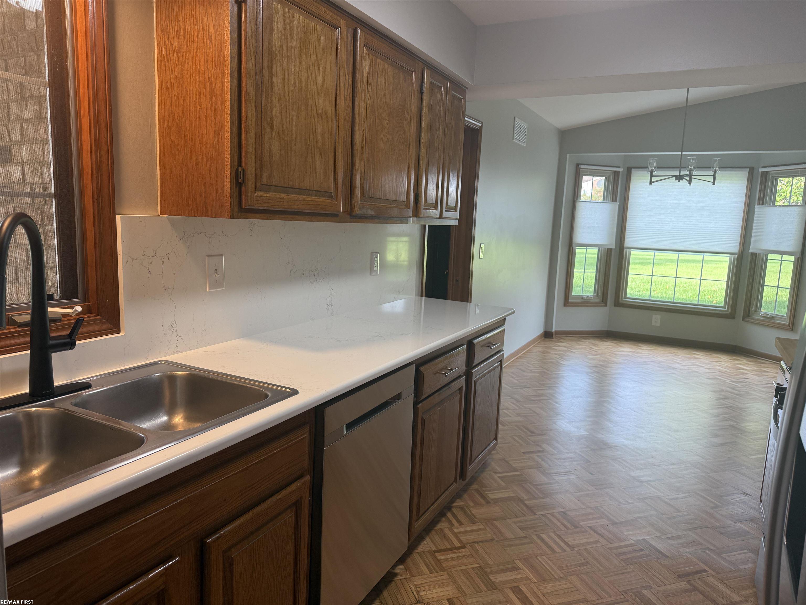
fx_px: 559
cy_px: 302
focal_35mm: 24
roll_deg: -3.5
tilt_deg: -7.5
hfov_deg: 71.6
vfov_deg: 56.8
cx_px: 403
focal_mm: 6.76
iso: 125
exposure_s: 1/127
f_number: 1.78
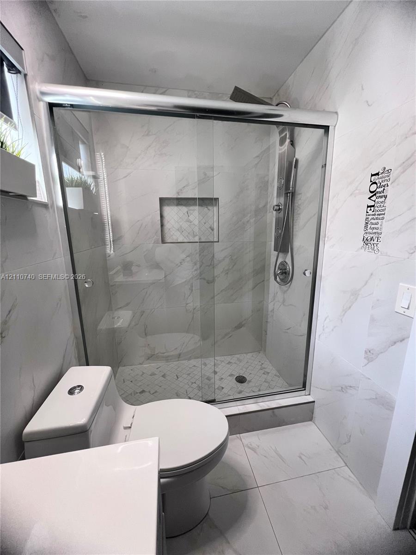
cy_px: 278
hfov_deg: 89.9
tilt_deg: -11.5
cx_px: 208
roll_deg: +0.8
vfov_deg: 106.2
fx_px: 208
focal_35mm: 13
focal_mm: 1.57
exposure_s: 1/58
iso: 250
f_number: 1.8
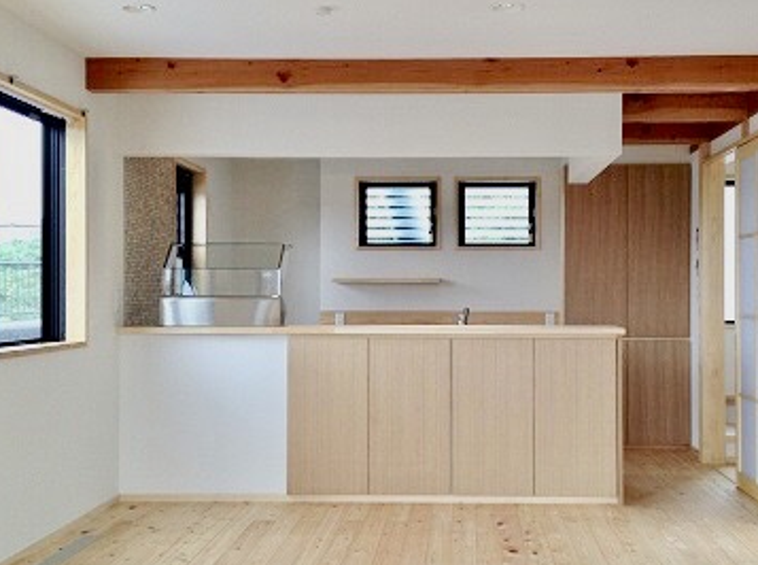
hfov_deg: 38.9
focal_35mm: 49
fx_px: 1070
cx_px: 440
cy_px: 287
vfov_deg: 29.6
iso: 100
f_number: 2.4
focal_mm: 4.28
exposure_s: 1/120
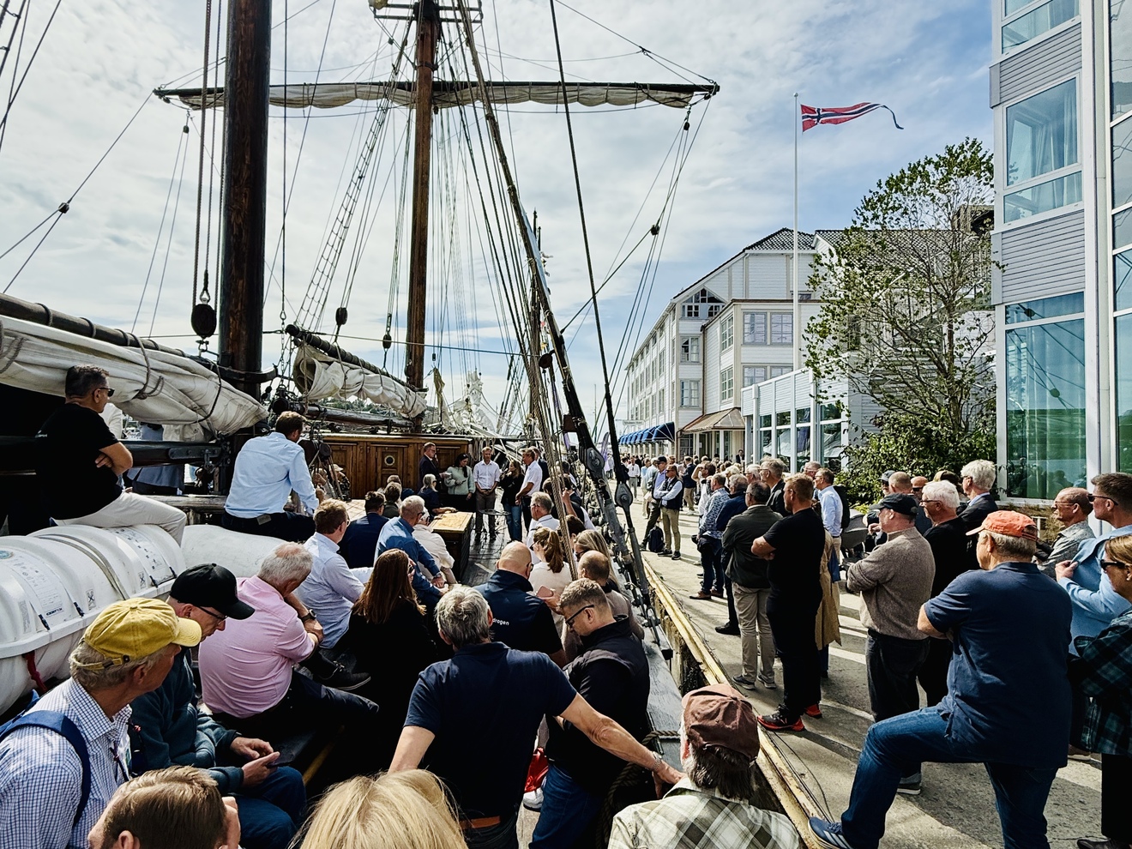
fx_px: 458
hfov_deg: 102.1
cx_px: 566
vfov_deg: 85.7
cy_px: 424
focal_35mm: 14
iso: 80
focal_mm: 2.22
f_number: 2.2
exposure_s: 1/3460
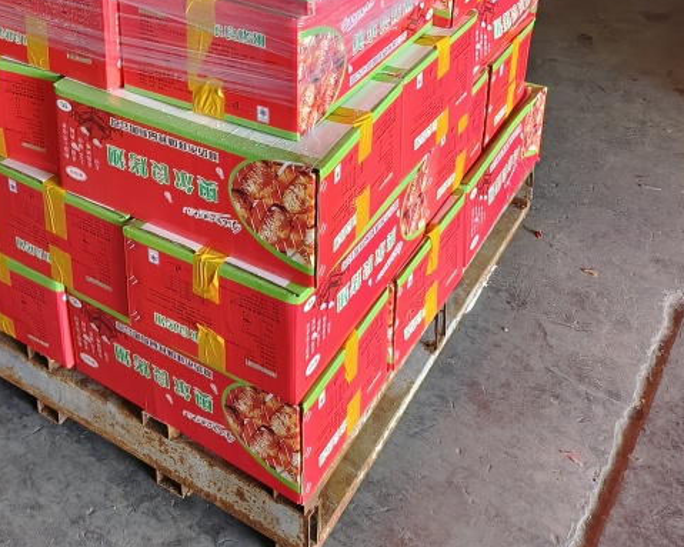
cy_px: -105
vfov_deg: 26.9
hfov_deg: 36.2
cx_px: 147
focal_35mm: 50
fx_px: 1012
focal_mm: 5.5
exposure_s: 1/100
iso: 126
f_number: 1.75
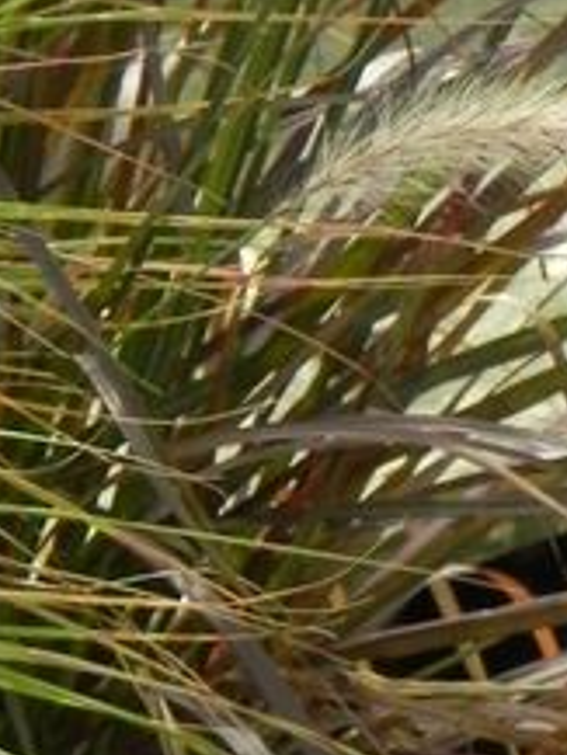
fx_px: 11585
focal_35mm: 531
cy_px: -456
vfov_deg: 3.7
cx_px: 612
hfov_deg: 2.8
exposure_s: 1/320
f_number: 5
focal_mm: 25.7
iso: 160
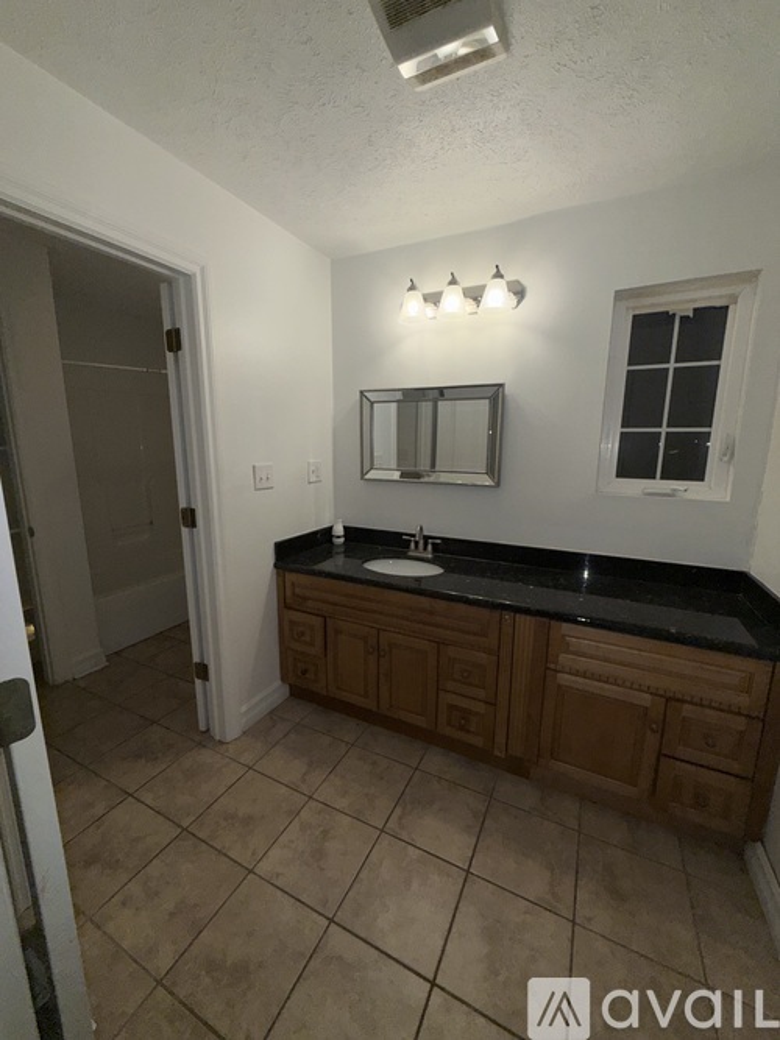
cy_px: 520
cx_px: 390
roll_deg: -1.1
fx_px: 421
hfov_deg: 85.7
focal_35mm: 14
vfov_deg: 102.1
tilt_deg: -10.6
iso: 25
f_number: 2.2
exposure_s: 1/122
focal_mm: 2.22
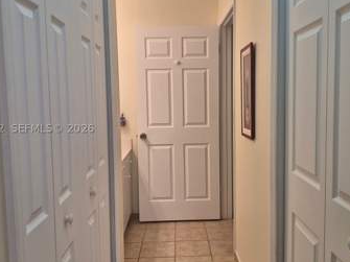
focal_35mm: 33
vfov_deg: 42.9
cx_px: 190
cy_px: 128
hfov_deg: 55.3
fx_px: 334
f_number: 1.8
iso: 200
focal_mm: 5.4
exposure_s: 1/120
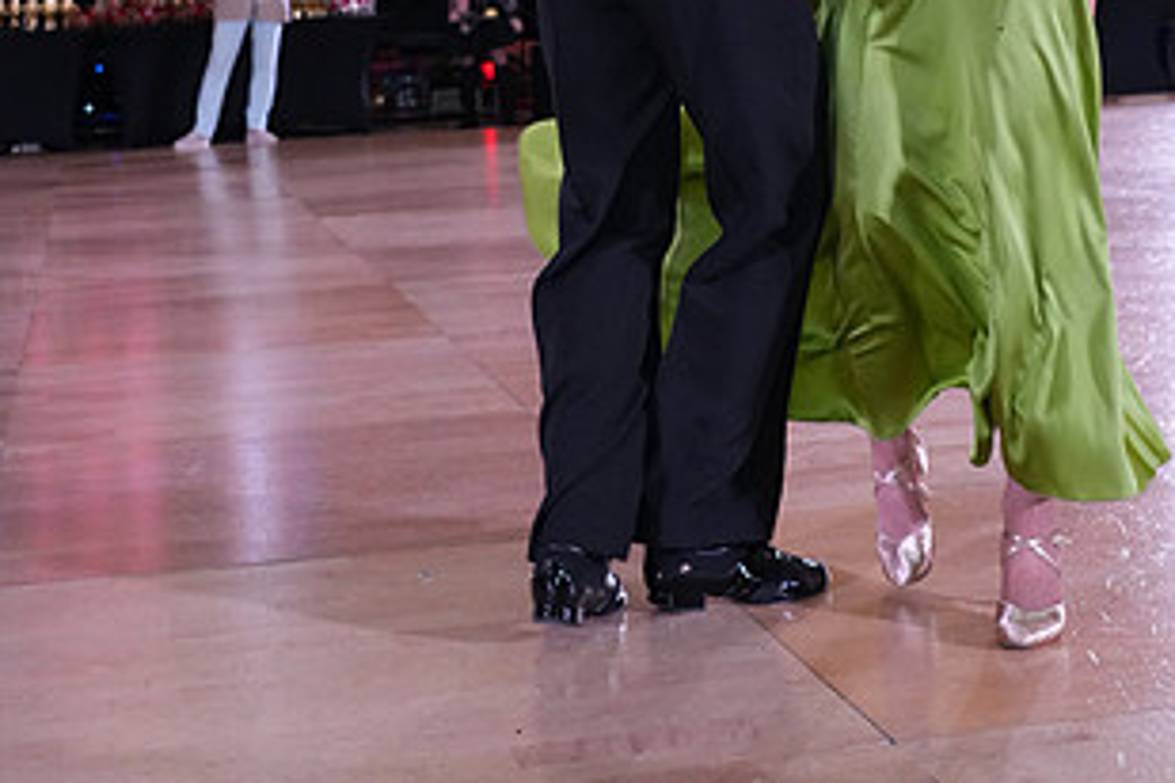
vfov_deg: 20.5
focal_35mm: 62
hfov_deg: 32.4
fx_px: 2023
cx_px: 607
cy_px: -160
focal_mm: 33
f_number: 5
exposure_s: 1/250
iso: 2500
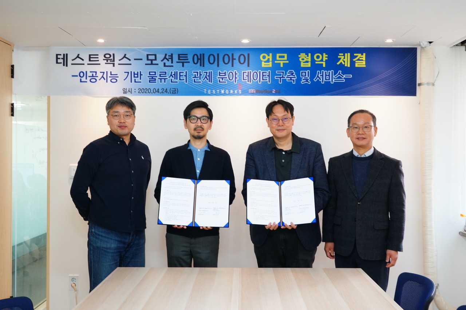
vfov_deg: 37.8
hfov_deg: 54.4
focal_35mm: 35
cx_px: 233
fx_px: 453
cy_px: 155
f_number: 9
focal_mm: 35
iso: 2000
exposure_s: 1/40
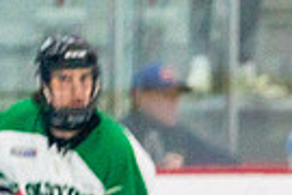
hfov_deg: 1.7
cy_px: 463
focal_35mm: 1236
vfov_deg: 1.1
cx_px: 707
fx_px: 10025
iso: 4000
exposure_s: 1/1600
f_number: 2.8
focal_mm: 200
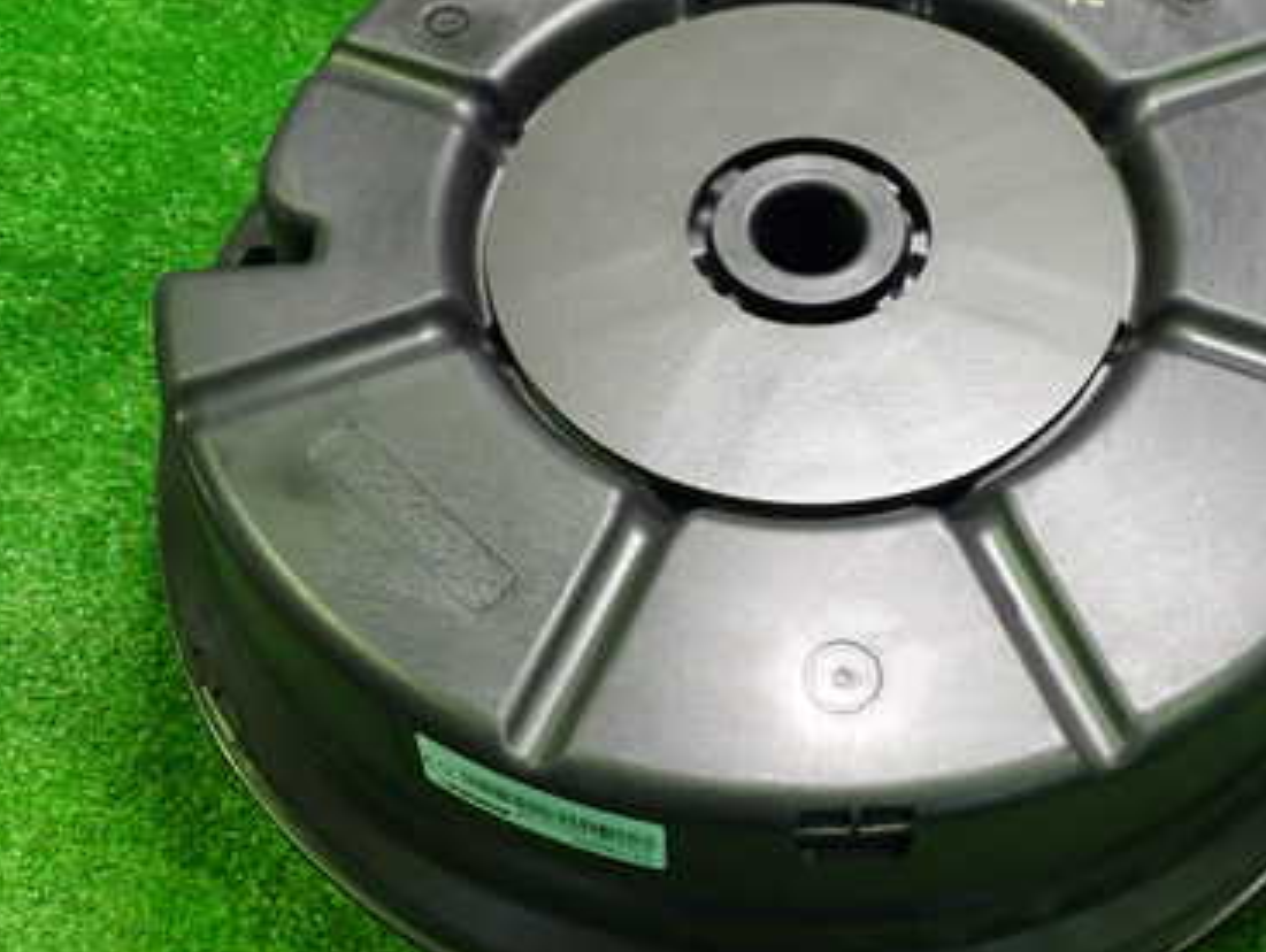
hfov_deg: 38.5
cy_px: 442
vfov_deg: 29.7
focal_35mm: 49
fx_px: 1794
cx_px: 814
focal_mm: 5.4
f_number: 2.3
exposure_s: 1/30
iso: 640
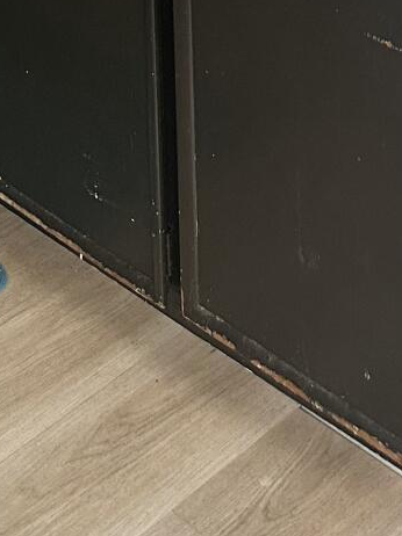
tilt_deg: -7.0
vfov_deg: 15.1
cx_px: 59
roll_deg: +0.3
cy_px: -562
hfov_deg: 14.1
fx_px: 1612
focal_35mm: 104
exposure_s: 1/121
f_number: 1.78
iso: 200
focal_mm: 6.86
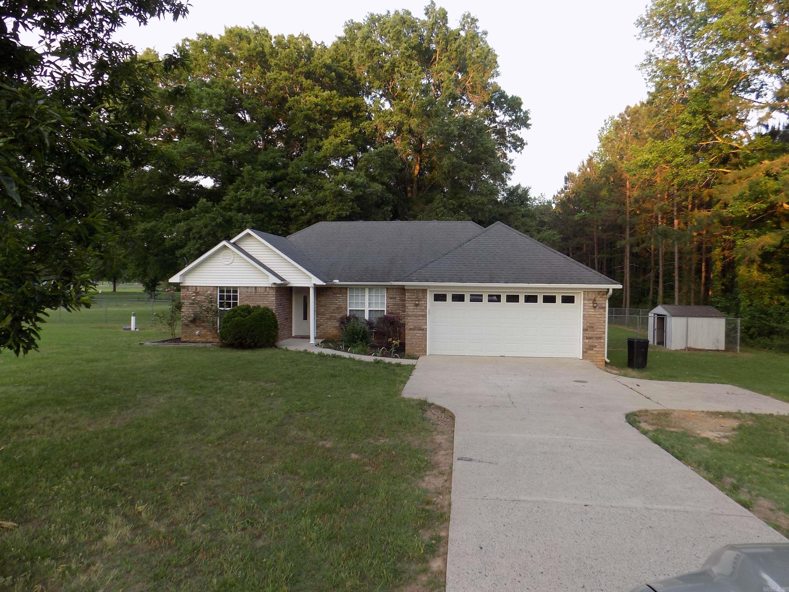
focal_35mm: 23
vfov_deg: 58.9
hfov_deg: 73.9
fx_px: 524
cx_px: 394
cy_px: 296
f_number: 3.1
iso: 80
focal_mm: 4
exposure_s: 1/60
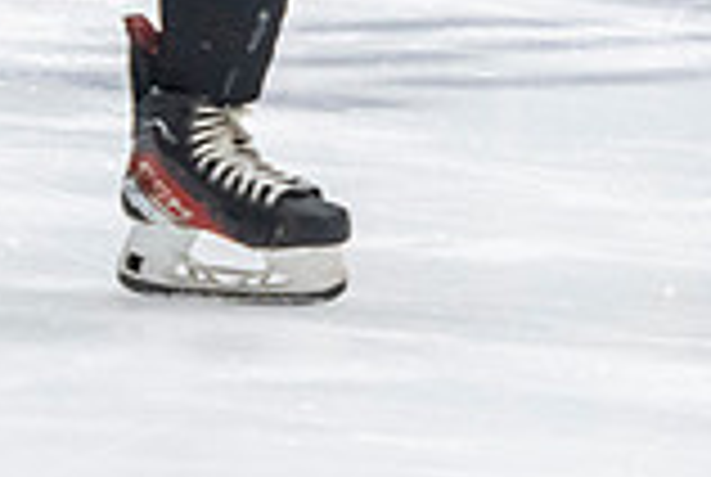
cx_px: 339
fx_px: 12881
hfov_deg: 3.2
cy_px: -244
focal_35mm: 651
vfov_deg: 2.1
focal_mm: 140
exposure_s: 1/640
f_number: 3.2
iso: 3200
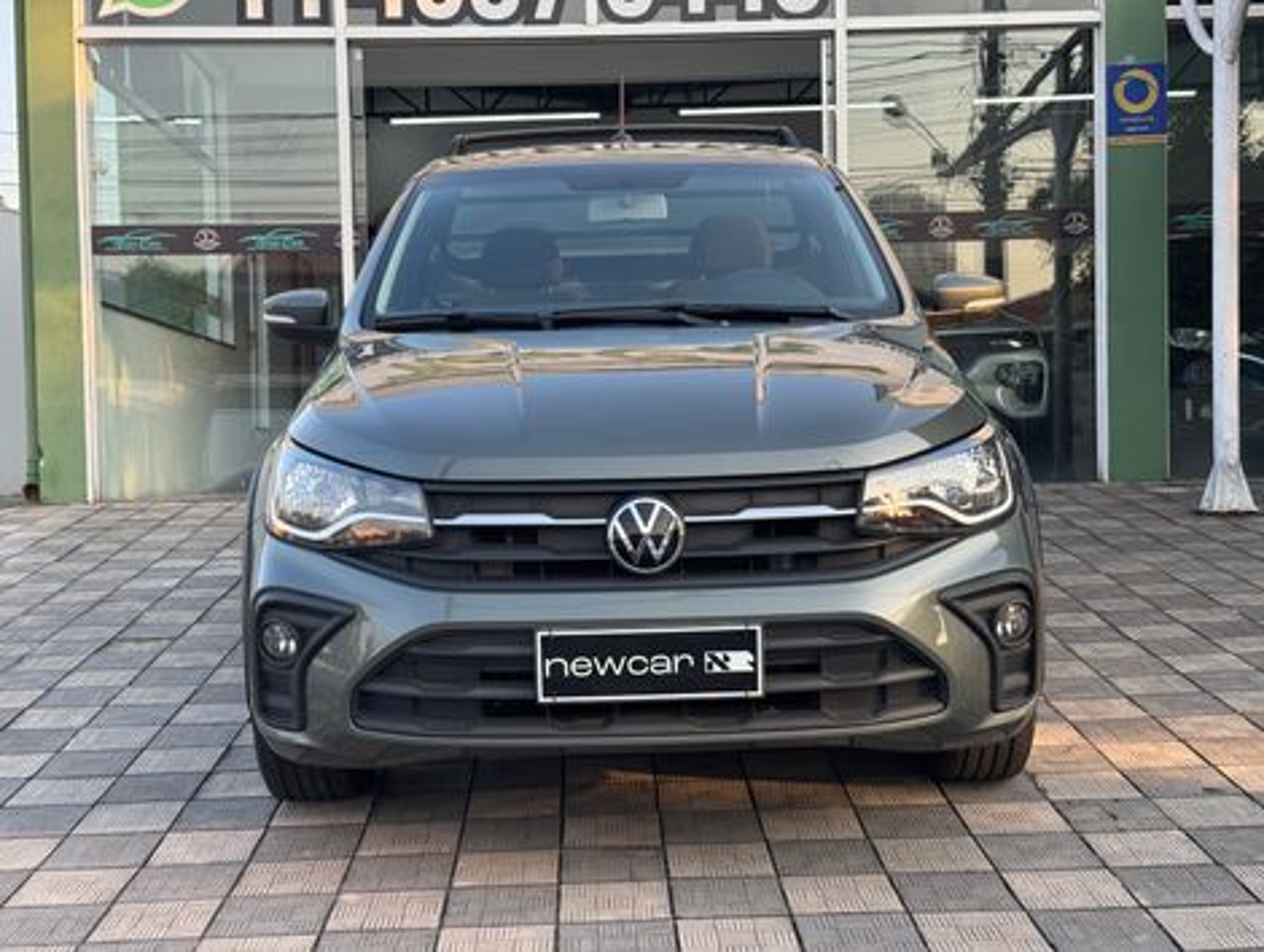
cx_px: 632
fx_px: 1755
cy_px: 476
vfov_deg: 30.3
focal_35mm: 48
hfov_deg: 39.6
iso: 64
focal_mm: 6.76
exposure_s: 1/352
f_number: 1.78
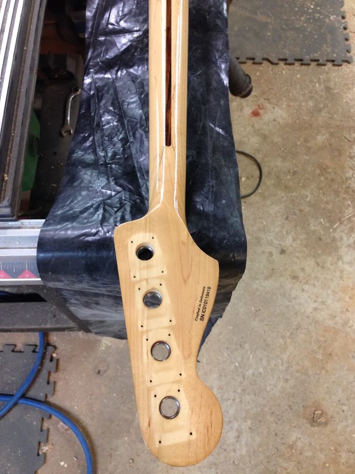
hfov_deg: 42.9
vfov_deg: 55.4
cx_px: 178
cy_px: 237
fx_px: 451
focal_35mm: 33
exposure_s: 1/20
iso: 200
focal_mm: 4.1
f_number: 2.4
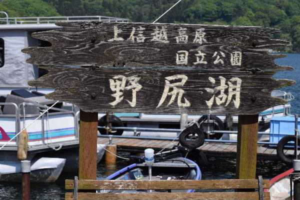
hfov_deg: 24.6
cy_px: 100
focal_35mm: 82
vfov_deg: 16.6
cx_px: 150
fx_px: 687
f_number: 10
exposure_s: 1/400
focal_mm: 55
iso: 200
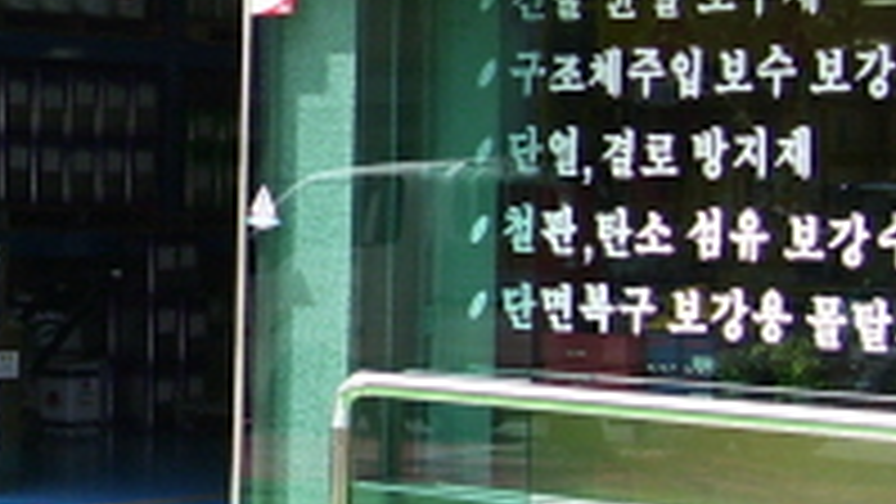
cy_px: 108
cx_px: -117
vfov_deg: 10.2
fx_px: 2828
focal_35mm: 119
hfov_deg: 17.3
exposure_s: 1/350
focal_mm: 5.6
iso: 80
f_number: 2.7
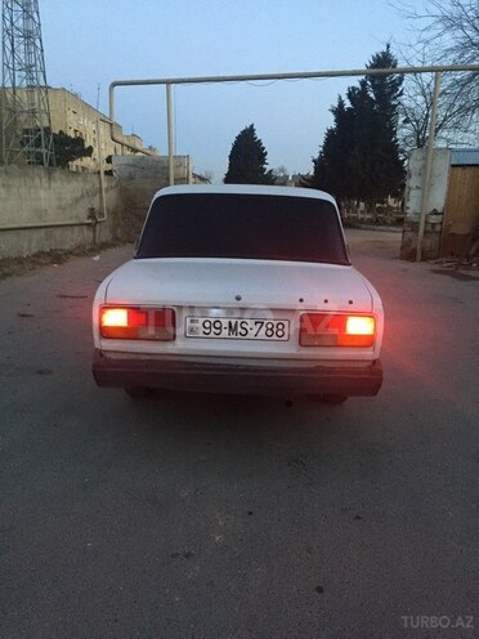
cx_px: 240
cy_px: 320
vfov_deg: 61.7
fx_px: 535
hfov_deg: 48.2
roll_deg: -1.8
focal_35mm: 29
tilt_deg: -12.7
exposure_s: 1/25
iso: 250
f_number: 2.2
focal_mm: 4.15
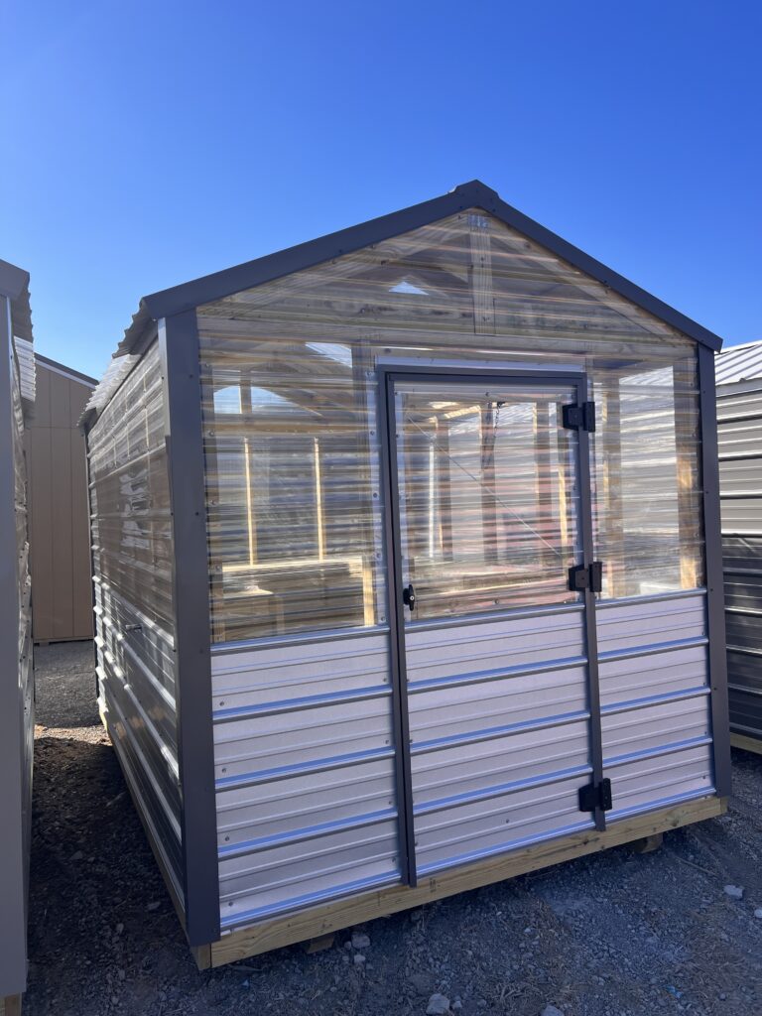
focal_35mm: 26
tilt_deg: -3.4
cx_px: 381
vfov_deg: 67.3
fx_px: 763
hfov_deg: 53.1
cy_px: 508
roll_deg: -0.6
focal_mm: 5.7
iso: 50
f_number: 1.5
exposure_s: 1/2994
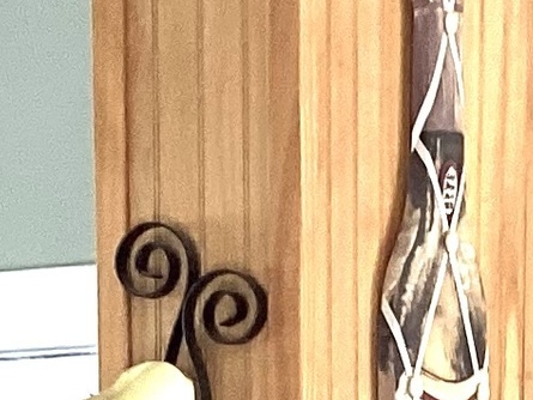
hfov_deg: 9.2
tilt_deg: -5.2
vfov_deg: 6.6
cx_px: 355
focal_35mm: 214
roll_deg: +0.7
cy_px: 963
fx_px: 3296
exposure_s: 1/60
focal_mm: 3.3
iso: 100
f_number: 2.4
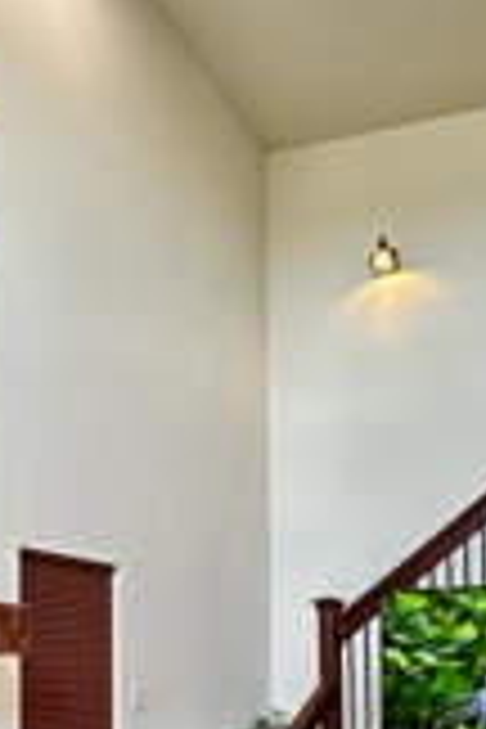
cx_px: 472
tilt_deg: +1.0
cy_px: 666
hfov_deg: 34.0
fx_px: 729
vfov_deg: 47.4
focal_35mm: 36
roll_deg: +0.8
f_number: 2.2
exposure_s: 1/120
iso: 200
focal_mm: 2.22
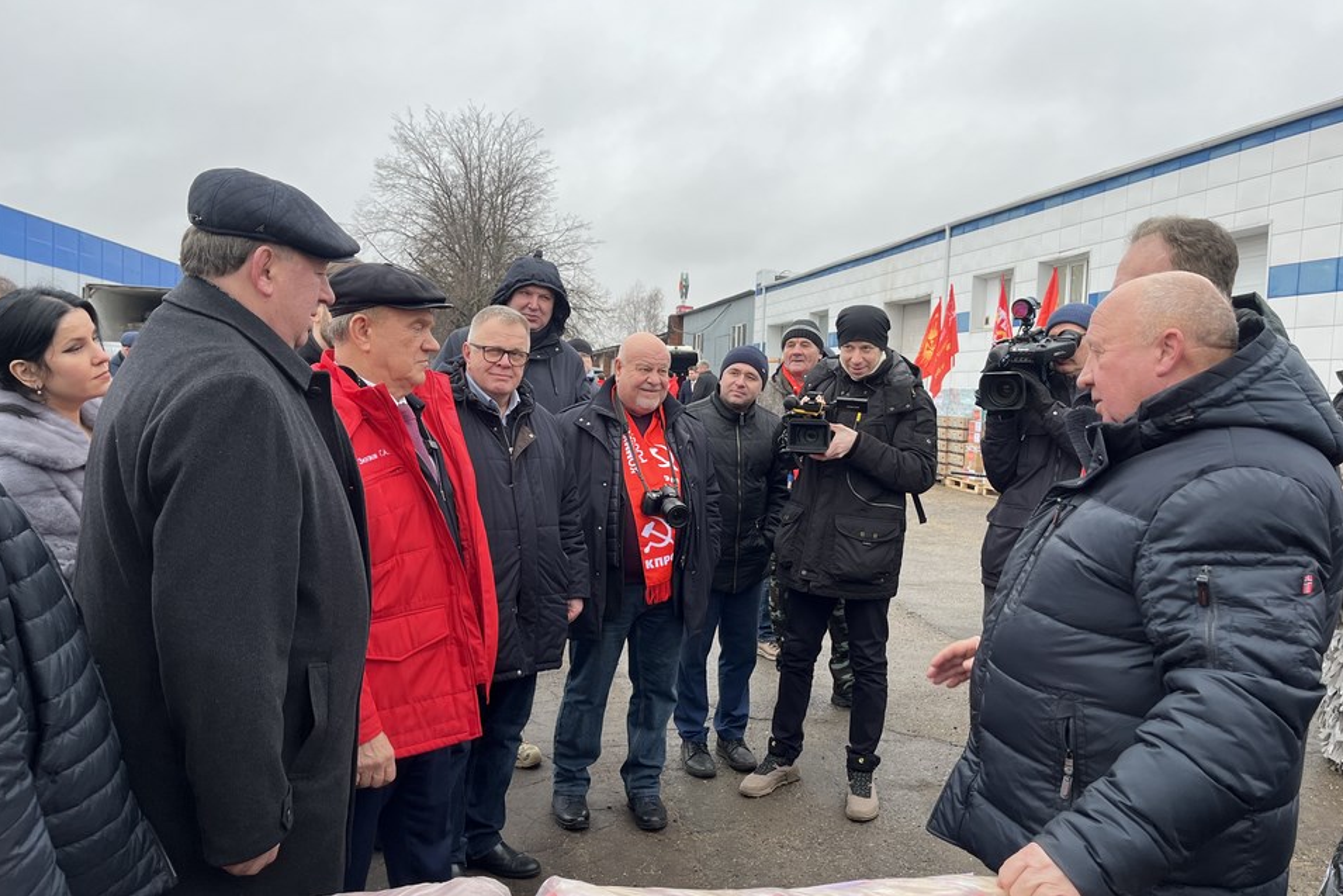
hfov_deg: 63.6
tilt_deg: -4.2
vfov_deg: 45.0
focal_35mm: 29
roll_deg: -1.6
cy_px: 470
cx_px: 692
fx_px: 1082
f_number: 1.6
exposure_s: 1/122
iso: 50
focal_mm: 5.1
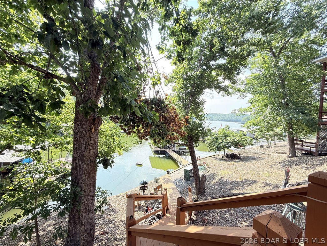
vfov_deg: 85.7
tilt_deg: -1.4
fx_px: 132
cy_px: 123
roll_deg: -2.6
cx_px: 164
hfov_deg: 102.1
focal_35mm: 14
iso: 64
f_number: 2.2
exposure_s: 1/243
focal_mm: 2.22
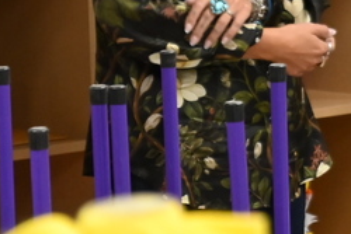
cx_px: 183
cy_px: -65
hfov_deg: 8.4
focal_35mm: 246
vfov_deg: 5.6
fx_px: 2400
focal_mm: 40
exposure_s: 1/160
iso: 1800
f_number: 4.2
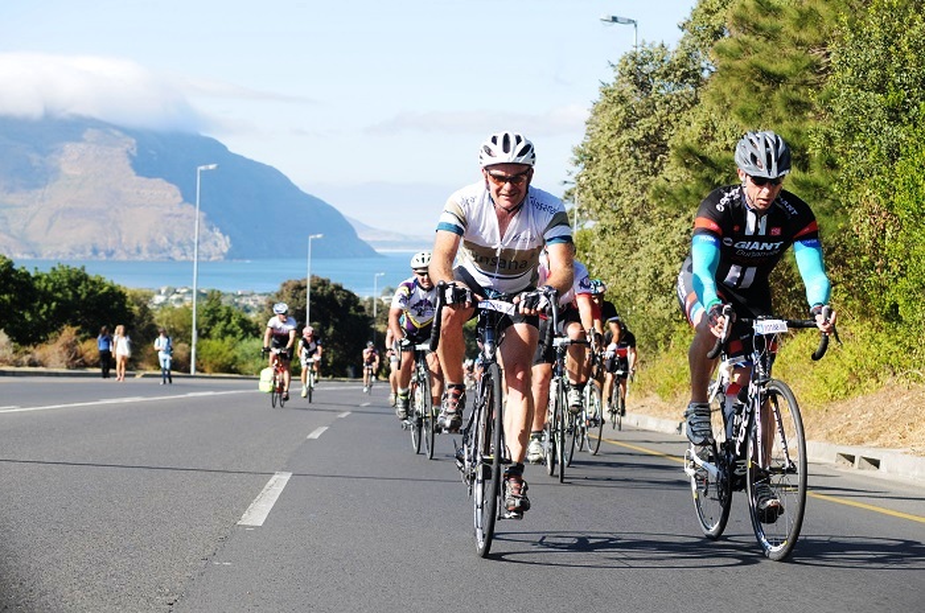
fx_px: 1924
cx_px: 462
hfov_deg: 27.0
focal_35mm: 75
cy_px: 306
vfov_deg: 18.1
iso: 250
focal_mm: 50
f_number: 5
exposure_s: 1/640
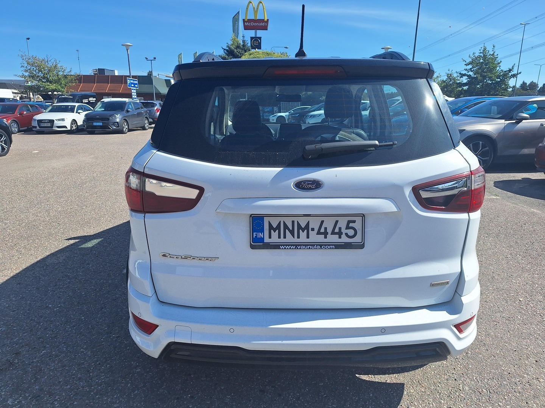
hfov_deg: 73.9
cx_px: 272
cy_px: 204
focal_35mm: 23
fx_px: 362
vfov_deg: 58.9
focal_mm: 5.54
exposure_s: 1/3226
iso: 40
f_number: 1.8
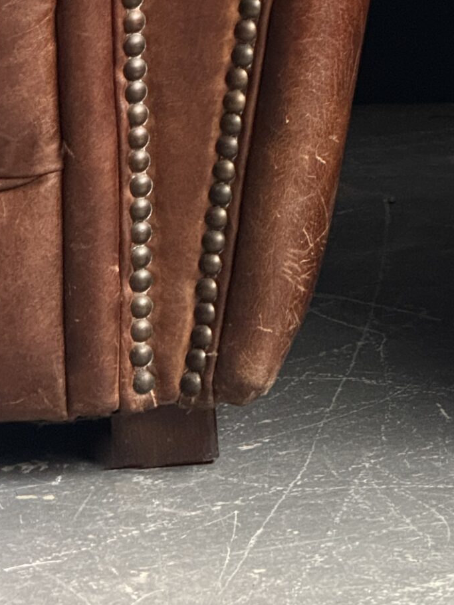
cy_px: -207
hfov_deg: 5.3
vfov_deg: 7.0
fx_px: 4915
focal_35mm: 281
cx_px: 491
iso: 640
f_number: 2.8
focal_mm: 16.89
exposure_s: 1/49
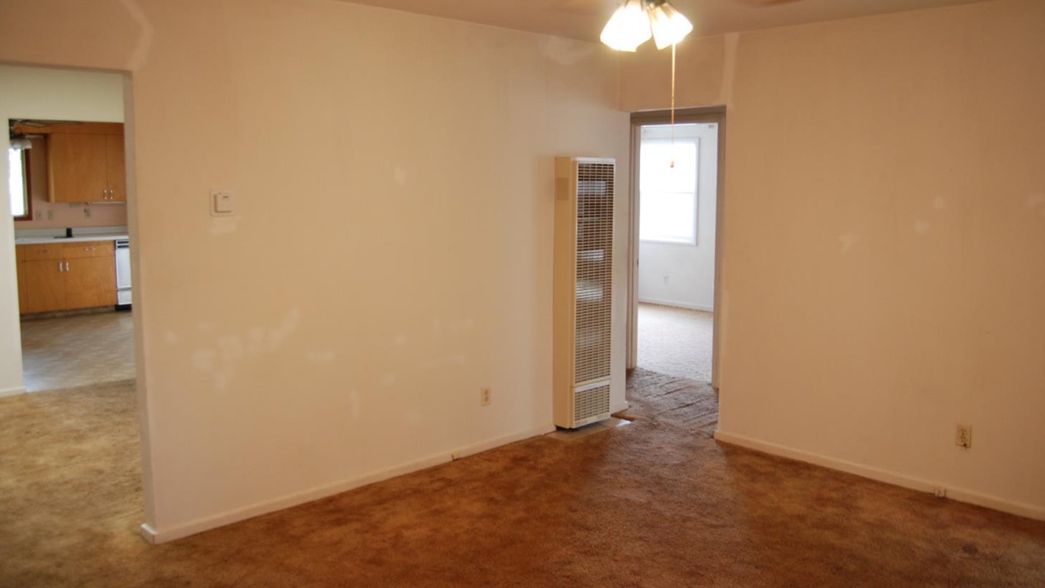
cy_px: 261
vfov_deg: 40.1
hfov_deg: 66.1
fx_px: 804
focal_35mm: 29
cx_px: 520
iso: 400
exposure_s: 1/20
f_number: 3.5
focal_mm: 18
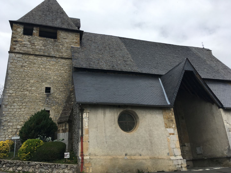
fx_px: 194
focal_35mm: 29
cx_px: 116
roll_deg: +3.4
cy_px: 86
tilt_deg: +20.6
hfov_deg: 61.7
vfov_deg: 48.2
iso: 25
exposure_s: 1/1789
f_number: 2.2
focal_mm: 4.15
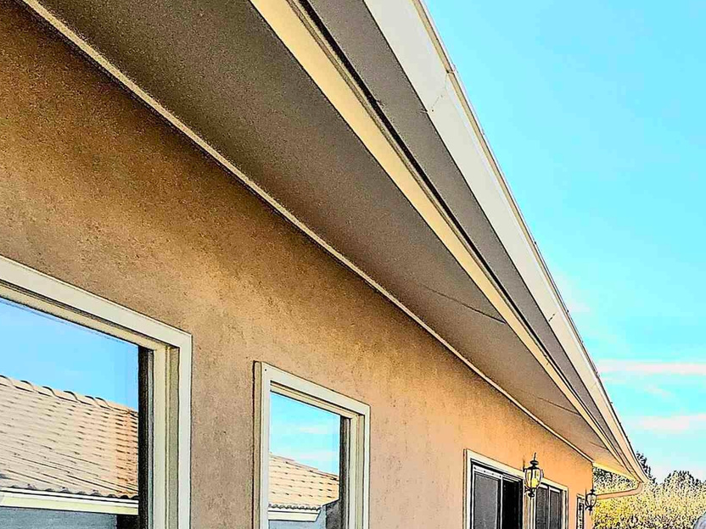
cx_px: 807
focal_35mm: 32
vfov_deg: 37.6
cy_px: 570
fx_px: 653
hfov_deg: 42.3
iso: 25
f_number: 2.2
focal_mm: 1.7
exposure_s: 1/556
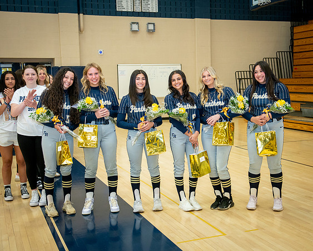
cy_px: 122
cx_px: 178
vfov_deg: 31.1
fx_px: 450
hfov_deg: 38.3
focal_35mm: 49
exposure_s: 1/250
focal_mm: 40
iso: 3200
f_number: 4
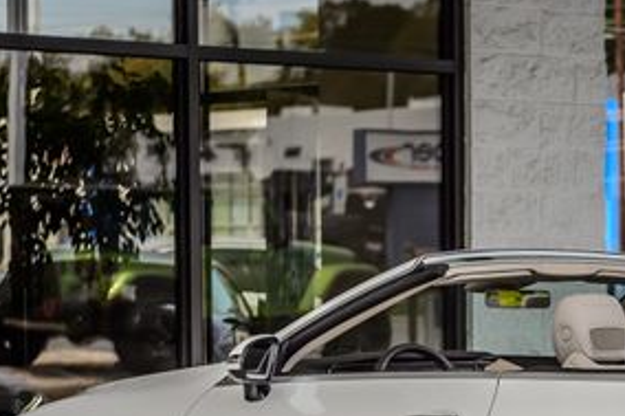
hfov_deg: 11.5
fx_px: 3071
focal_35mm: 177
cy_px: 458
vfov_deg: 7.7
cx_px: 651
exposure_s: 1/4000
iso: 400
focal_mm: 70
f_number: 4
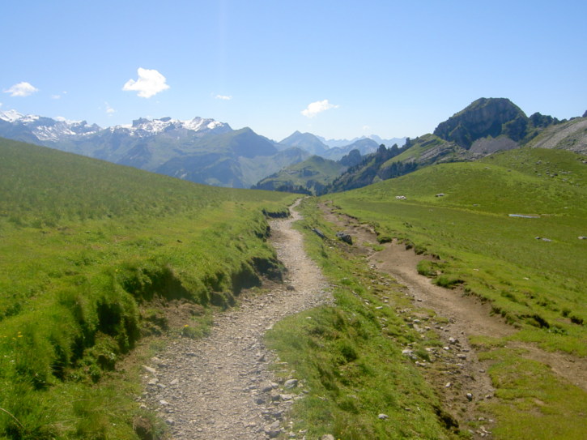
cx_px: 294
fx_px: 576
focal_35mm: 34
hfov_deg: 54.0
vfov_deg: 41.8
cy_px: 220
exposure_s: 1/400
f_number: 4.7
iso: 50
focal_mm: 5.6
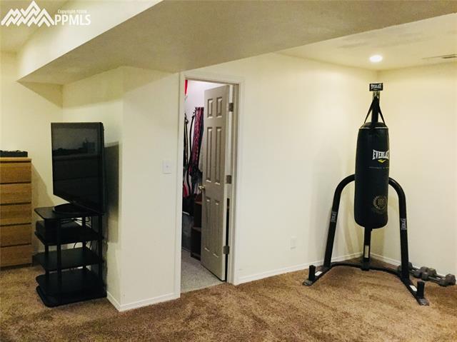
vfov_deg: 45.4
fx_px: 409
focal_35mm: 31
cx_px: 228
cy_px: 171
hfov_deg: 58.4
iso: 320
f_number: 2.4
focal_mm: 3.3
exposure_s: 1/15
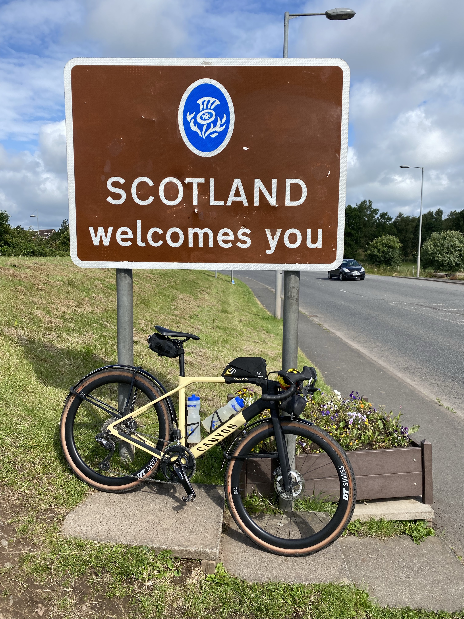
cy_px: 310
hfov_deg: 53.1
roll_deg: -0.7
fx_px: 465
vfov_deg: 67.3
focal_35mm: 26
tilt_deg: -5.8
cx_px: 232
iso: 32
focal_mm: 4.25
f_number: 1.8
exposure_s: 1/2967
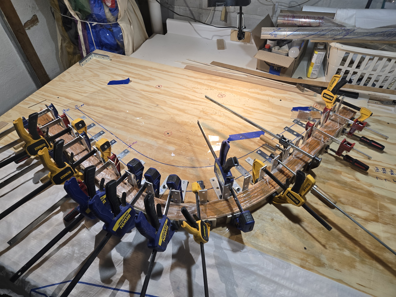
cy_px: 148
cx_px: 198
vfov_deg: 58.9
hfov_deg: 73.9
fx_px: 263
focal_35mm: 23
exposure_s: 1/120
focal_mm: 5.4
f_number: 1.8
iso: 100
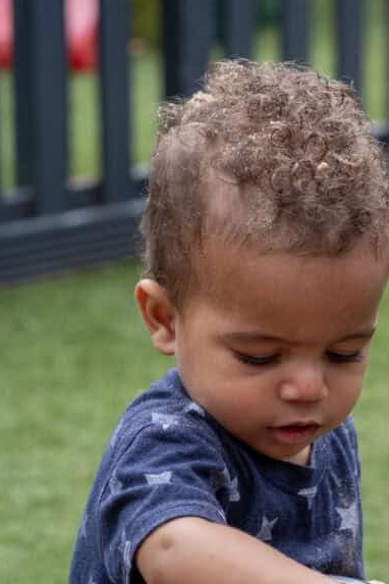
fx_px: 2431
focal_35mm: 150
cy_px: 380
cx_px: 319
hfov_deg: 9.1
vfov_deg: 13.7
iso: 320
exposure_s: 1/640
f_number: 4
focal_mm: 56
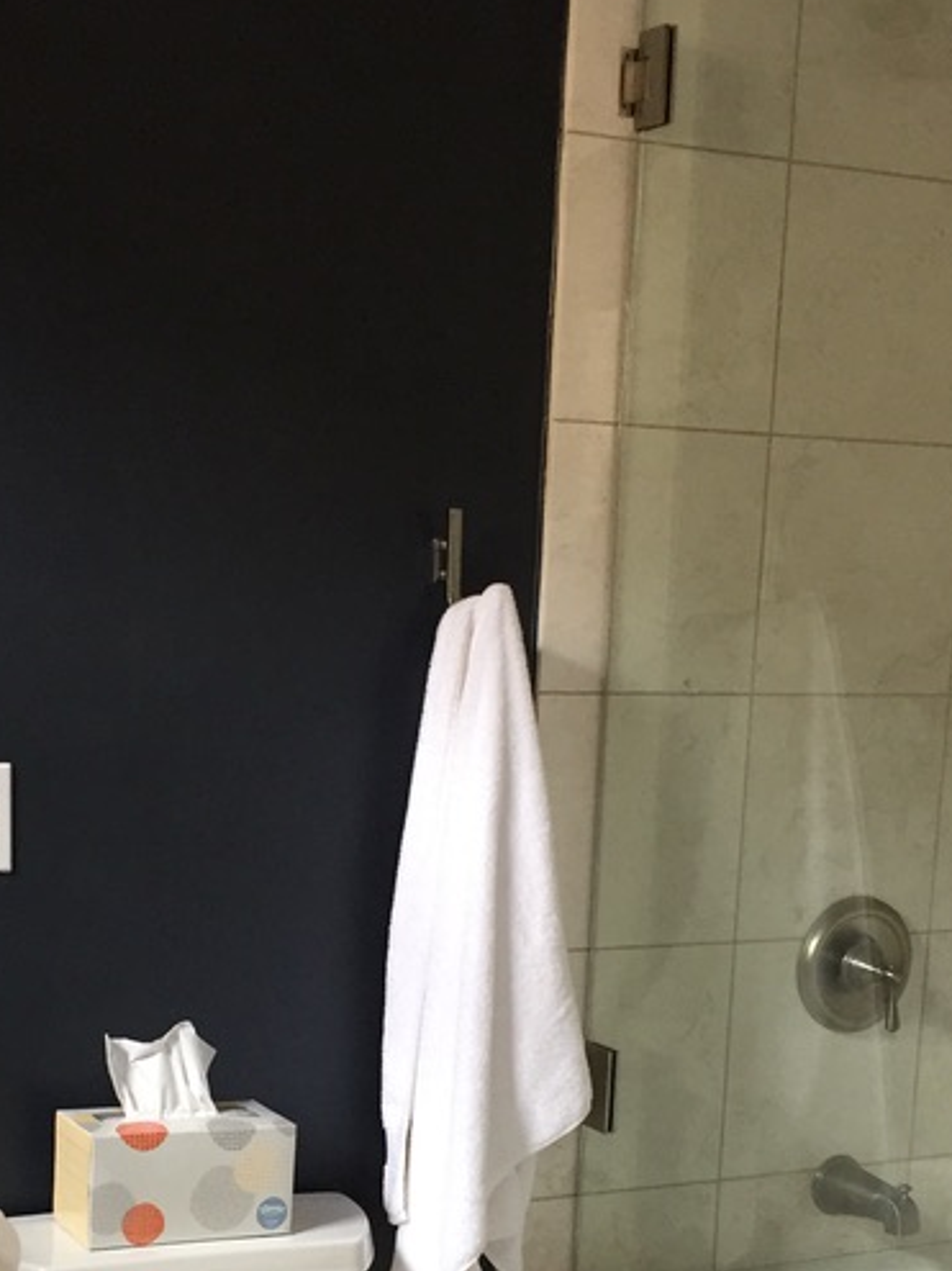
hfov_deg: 24.4
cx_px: 375
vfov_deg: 31.5
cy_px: 986
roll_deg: -1.6
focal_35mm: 60
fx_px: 2201
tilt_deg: -9.6
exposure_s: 1/30
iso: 125
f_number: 2.2
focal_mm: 4.15
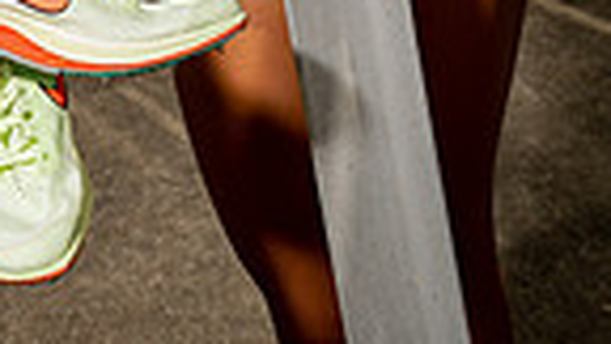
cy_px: -501
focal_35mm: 121
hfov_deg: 17.4
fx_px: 1960
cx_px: 34
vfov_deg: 9.0
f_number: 8
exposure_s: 1/250
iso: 100
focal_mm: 37
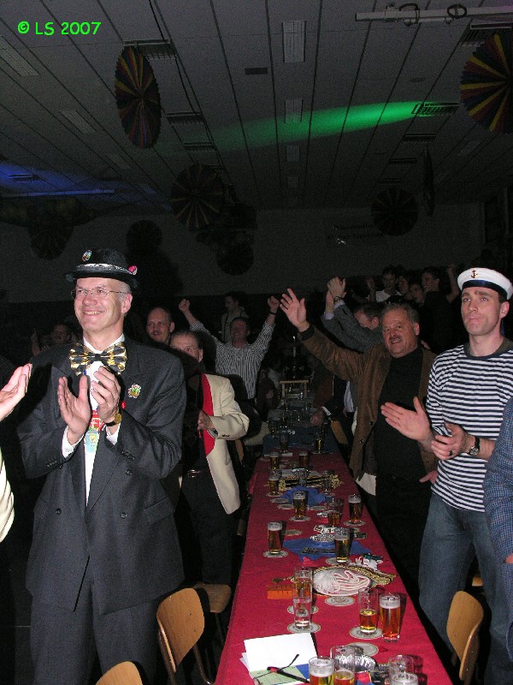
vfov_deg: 46.8
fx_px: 790
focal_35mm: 40
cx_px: 256
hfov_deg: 36.0
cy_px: 342
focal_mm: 10.2
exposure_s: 1/60.1
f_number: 4.1
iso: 200
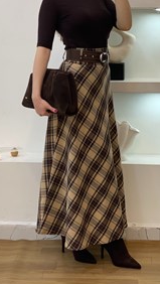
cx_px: 86
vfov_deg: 25.4
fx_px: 625
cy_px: 94
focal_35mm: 83
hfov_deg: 14.6
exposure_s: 1/100
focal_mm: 6
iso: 64
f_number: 2
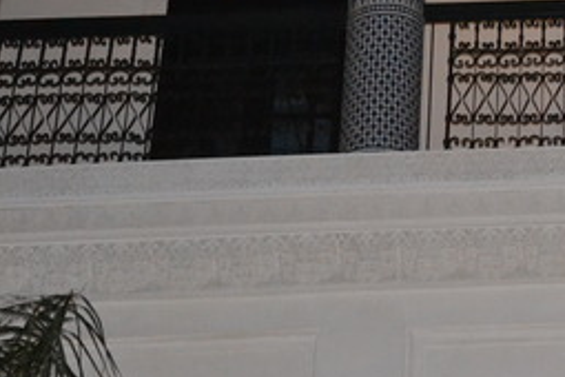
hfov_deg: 12.2
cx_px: 707
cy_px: -174
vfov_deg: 8.2
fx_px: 2583
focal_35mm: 165
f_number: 4.5
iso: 3200
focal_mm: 35
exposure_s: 1/60
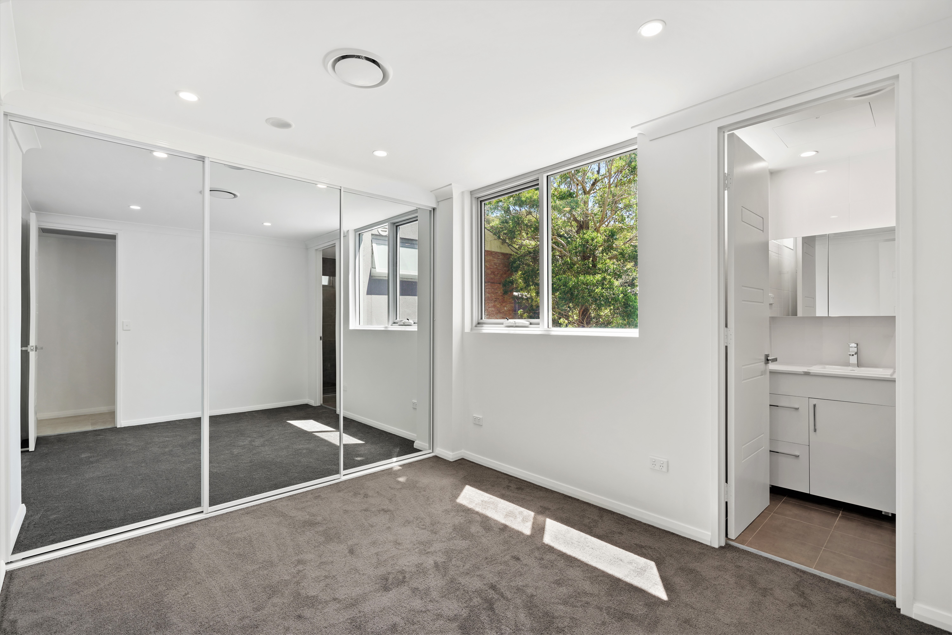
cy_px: 318
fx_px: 423
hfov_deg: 96.7
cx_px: 476
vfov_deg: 73.7
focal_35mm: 16
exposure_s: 1/3
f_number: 8
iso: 200
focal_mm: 16
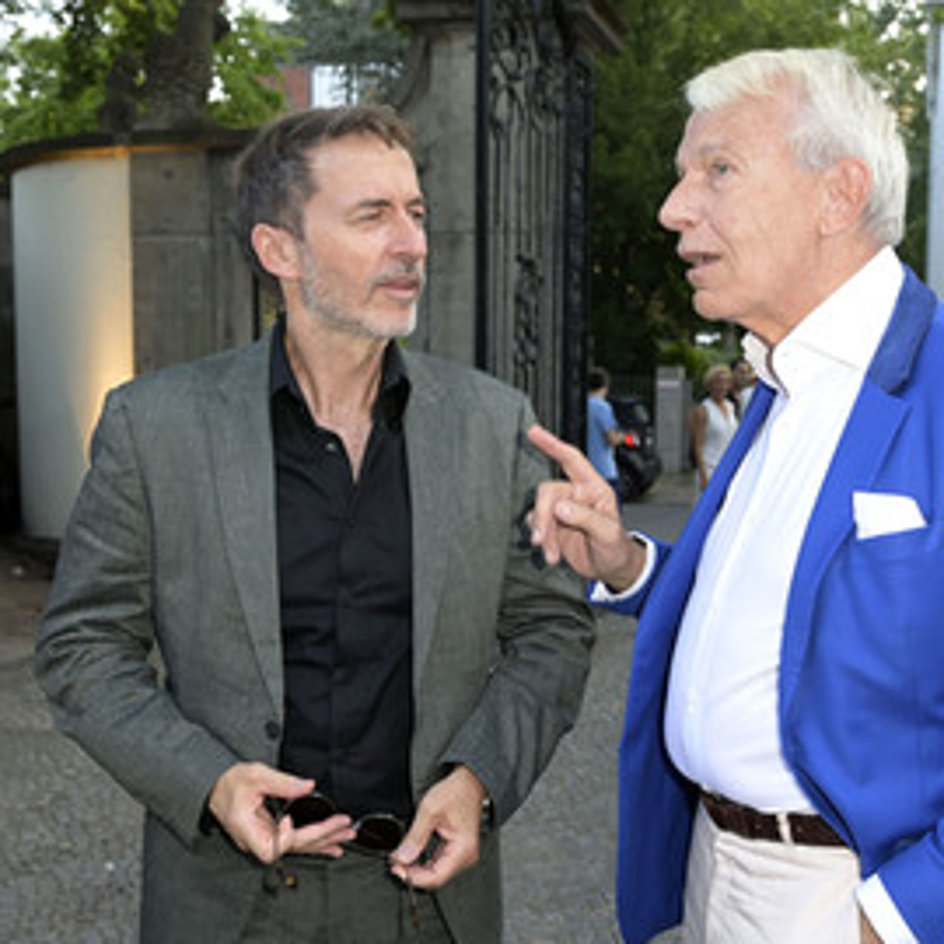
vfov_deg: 38.3
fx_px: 1358
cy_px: 517
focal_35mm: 44
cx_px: 614
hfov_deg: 38.0
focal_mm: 31
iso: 1250
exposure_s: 1/125
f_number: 5.6
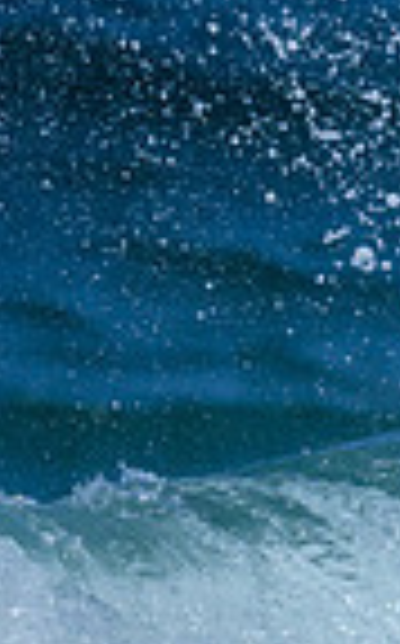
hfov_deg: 0.3
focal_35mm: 3951
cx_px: 1141
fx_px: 69123
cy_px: 661
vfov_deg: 0.5
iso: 280
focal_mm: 800
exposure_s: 1/2500
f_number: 6.3
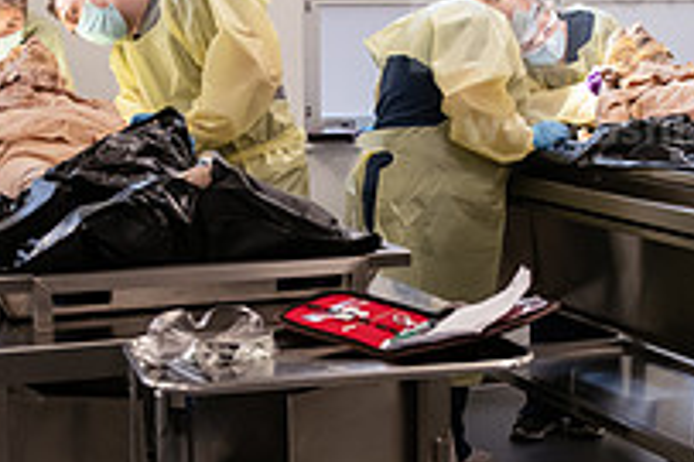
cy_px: 200
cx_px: 308
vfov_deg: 16.4
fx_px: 1599
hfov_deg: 24.5
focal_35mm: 83
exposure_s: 1/320
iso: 1250
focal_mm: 29
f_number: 4
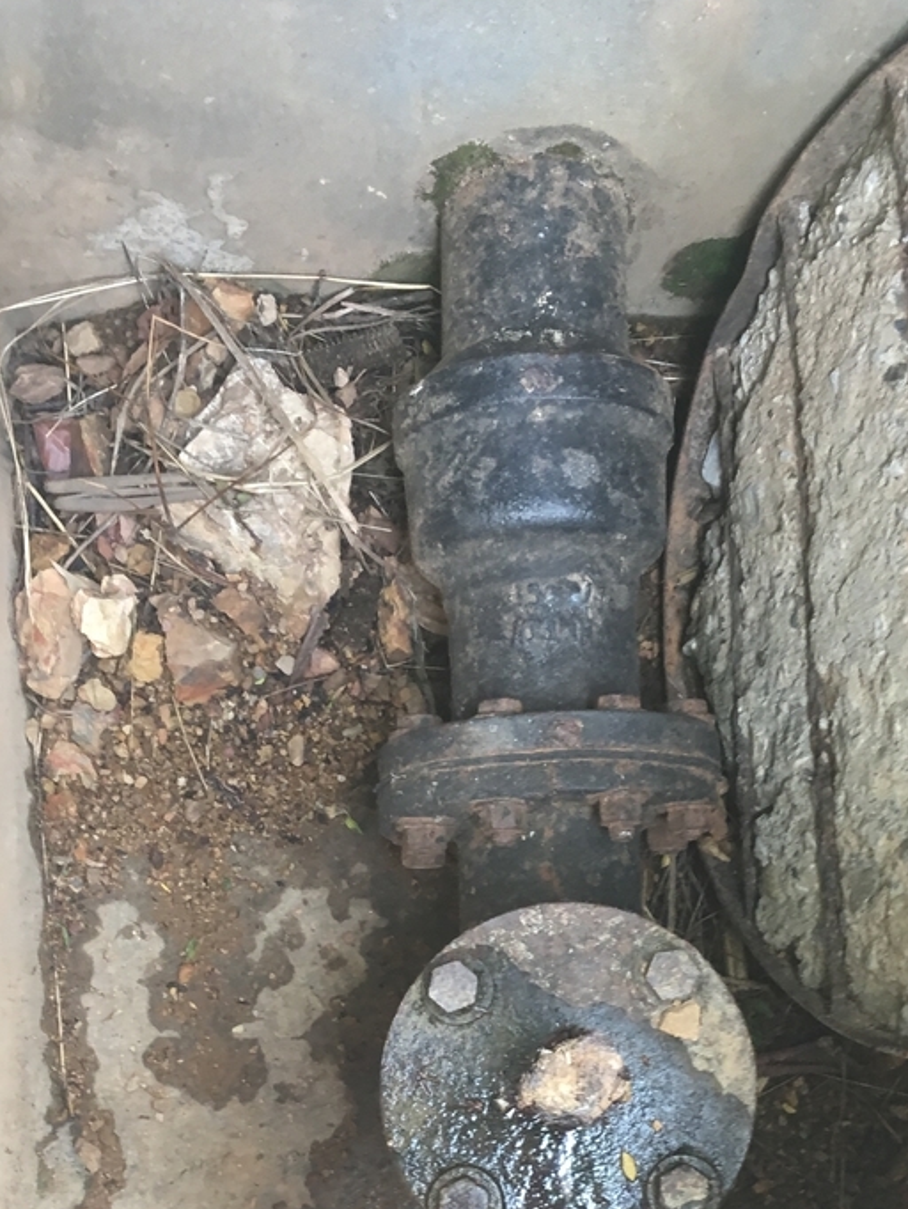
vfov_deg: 35.7
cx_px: 472
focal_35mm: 51
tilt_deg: -81.8
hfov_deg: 28.6
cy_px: 1041
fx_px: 1783
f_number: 2.2
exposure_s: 1/33
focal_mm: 4.15
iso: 100
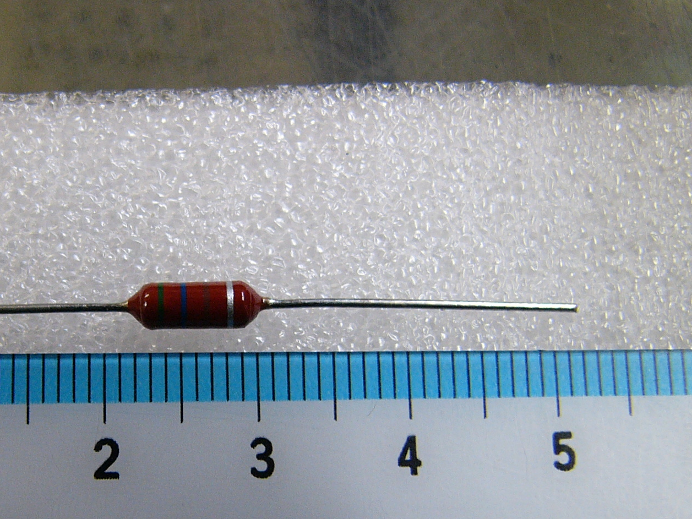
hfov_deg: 29.0
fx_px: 1320
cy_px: 336
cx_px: 192
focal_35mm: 66
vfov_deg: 22.2
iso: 100
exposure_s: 1/30
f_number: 2.8
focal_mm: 6
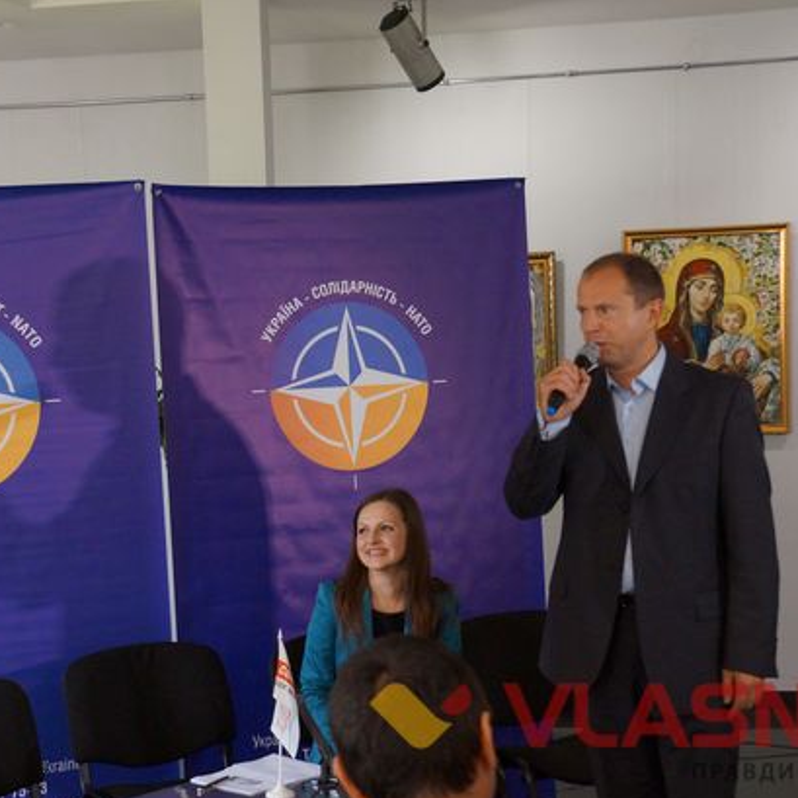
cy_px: 452
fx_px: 1591
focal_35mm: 61
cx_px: 252
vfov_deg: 28.1
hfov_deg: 27.9
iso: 1600
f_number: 4
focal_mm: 28
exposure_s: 1/160
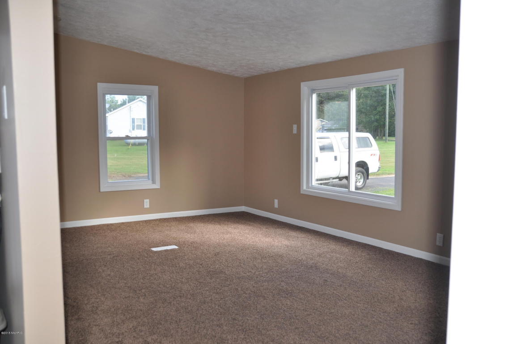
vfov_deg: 38.3
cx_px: 258
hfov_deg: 55.2
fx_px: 495
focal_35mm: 34
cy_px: 172
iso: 200
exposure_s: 1/200
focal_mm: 23
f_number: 4
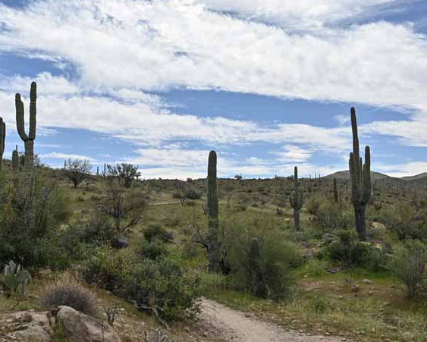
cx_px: 210
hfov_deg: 45.8
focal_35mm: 40
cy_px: 184
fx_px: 506
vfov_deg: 37.3
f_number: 5.6
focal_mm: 30
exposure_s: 1/1250
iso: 100
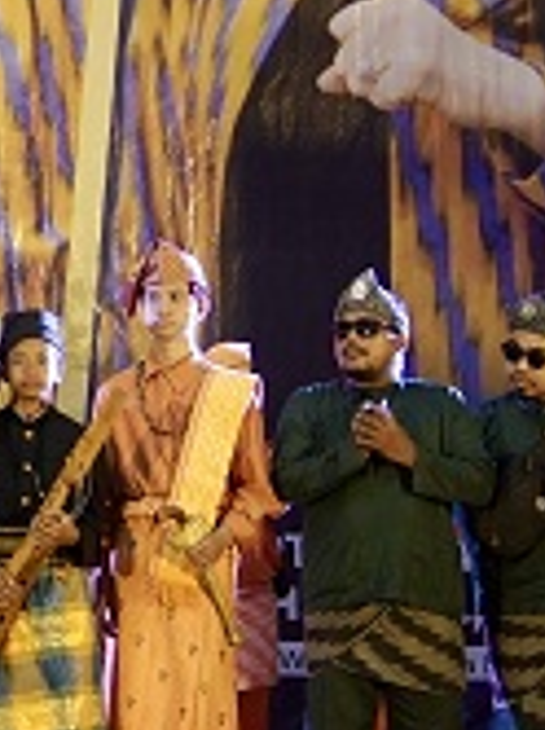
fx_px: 2989
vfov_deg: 13.8
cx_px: -699
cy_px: 84
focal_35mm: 142
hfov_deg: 9.4
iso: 1600
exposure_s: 1/160
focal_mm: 35
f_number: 2.8
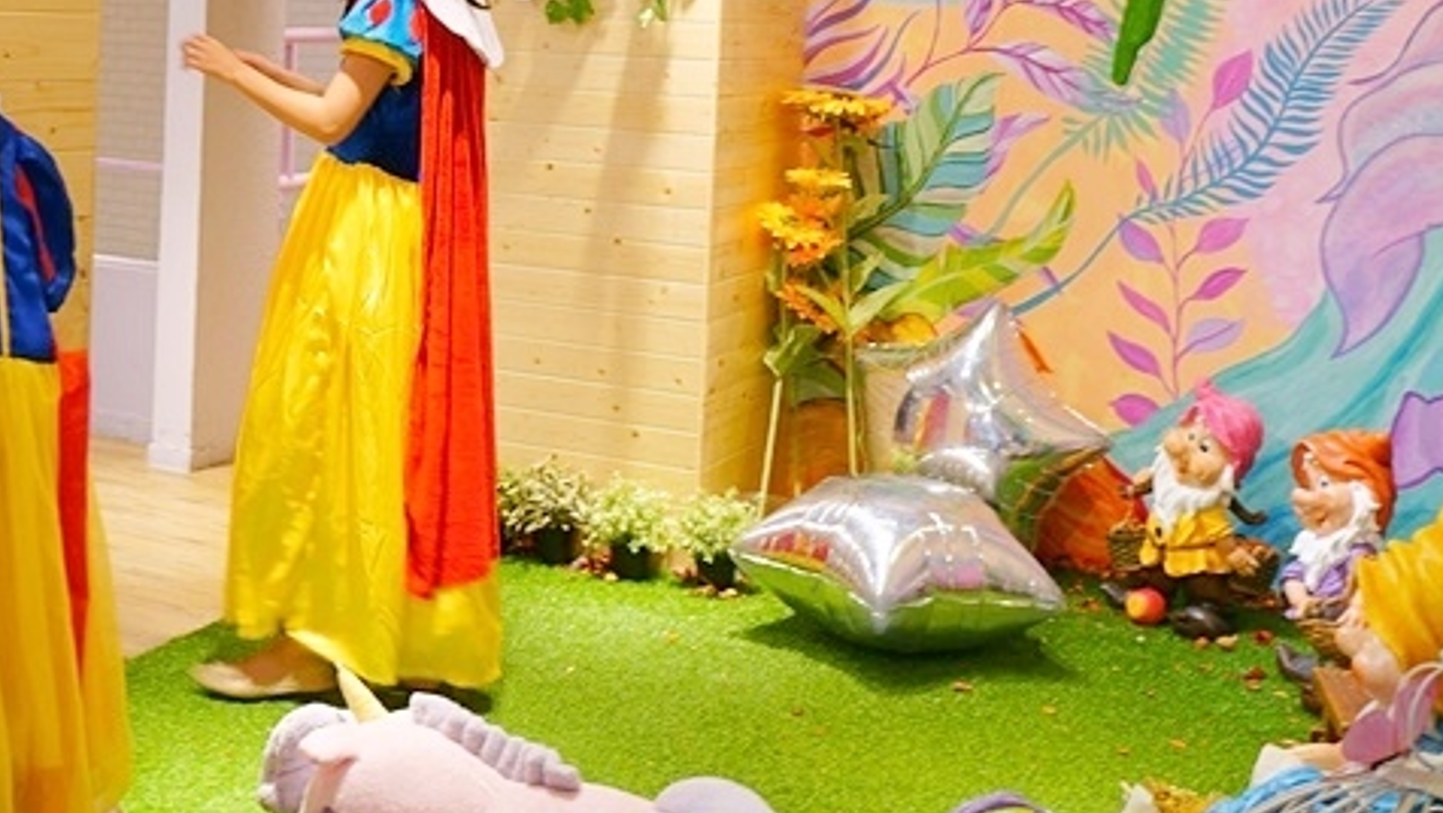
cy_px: 56
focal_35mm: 51
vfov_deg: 22.8
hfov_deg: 40.1
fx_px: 1952
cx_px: 476
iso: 640
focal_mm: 29
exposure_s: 1/30
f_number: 5.6
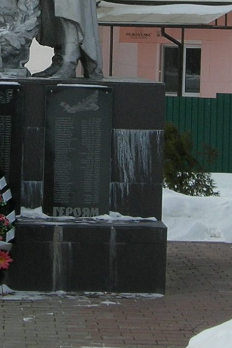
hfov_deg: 13.6
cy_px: 83
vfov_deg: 20.4
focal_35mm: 99
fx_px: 957
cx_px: -4
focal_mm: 7.8
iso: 64
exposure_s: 1/573
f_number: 4.8
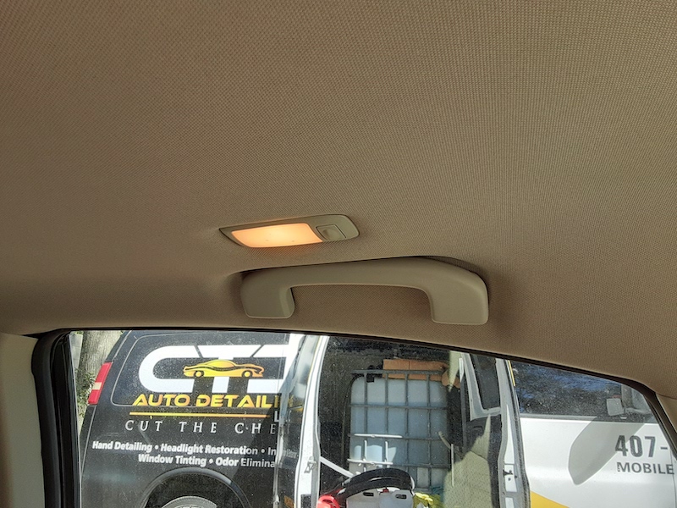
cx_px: 338
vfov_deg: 51.4
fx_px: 528
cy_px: 254
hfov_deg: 65.3
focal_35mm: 27
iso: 40
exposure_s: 1/205
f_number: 1.9
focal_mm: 2.91
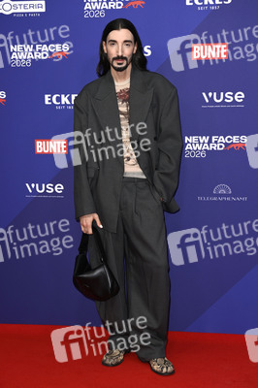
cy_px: 194
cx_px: 129
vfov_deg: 34.5
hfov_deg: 23.3
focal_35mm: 58
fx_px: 625
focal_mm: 58
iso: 500
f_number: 5.6
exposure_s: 1/250
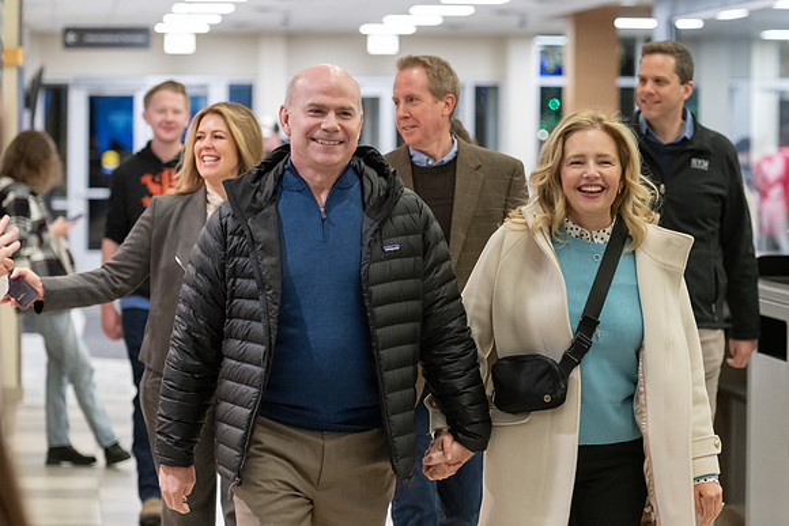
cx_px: 540
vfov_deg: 10.1
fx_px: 2969
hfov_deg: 15.1
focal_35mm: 135
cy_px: 229
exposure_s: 1/200
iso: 2000
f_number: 2.8
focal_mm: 95
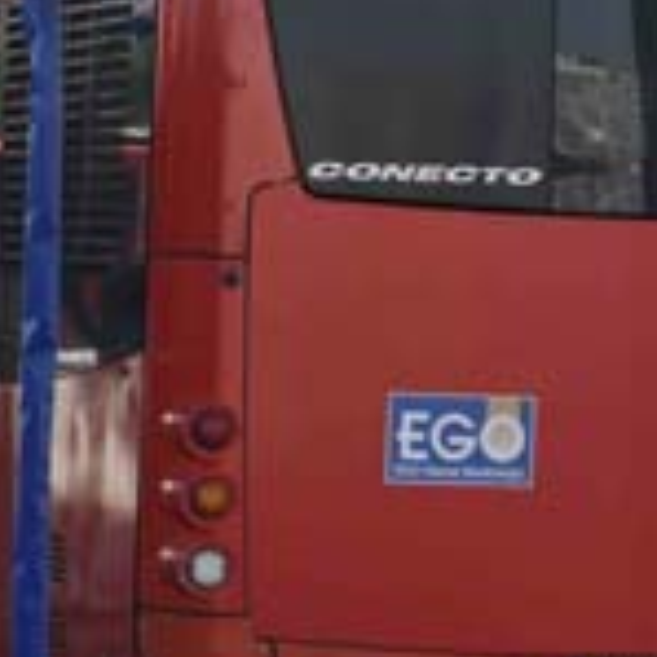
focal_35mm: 184
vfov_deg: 9.5
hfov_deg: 9.4
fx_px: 3951
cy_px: 280
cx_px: -71
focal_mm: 38
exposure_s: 1/800
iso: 500
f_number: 5.6
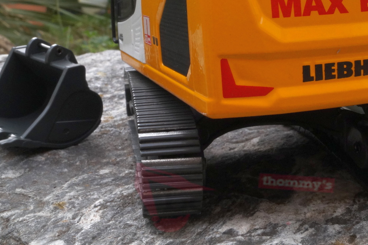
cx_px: 230
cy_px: 48
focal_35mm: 71
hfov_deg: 28.4
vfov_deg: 19.0
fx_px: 725
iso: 500
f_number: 20
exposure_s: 1/60
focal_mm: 22
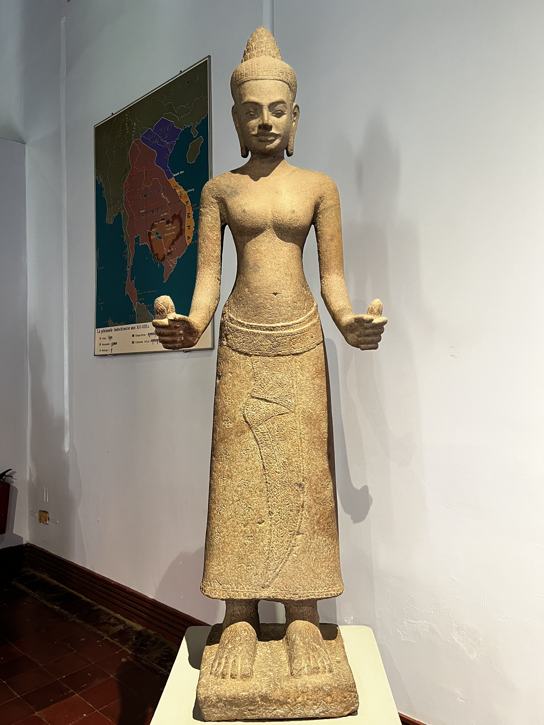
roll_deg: +0.6
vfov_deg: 67.3
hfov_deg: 53.1
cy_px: 362
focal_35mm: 26
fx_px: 545
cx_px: 272
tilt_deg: +1.7
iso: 200
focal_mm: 5.7
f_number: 1.5
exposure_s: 1/60
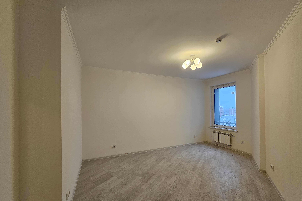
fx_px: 117
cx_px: 156
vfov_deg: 81.1
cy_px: 109
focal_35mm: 14
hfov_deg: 104.2
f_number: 2.2
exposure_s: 1/50
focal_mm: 2.2
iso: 64
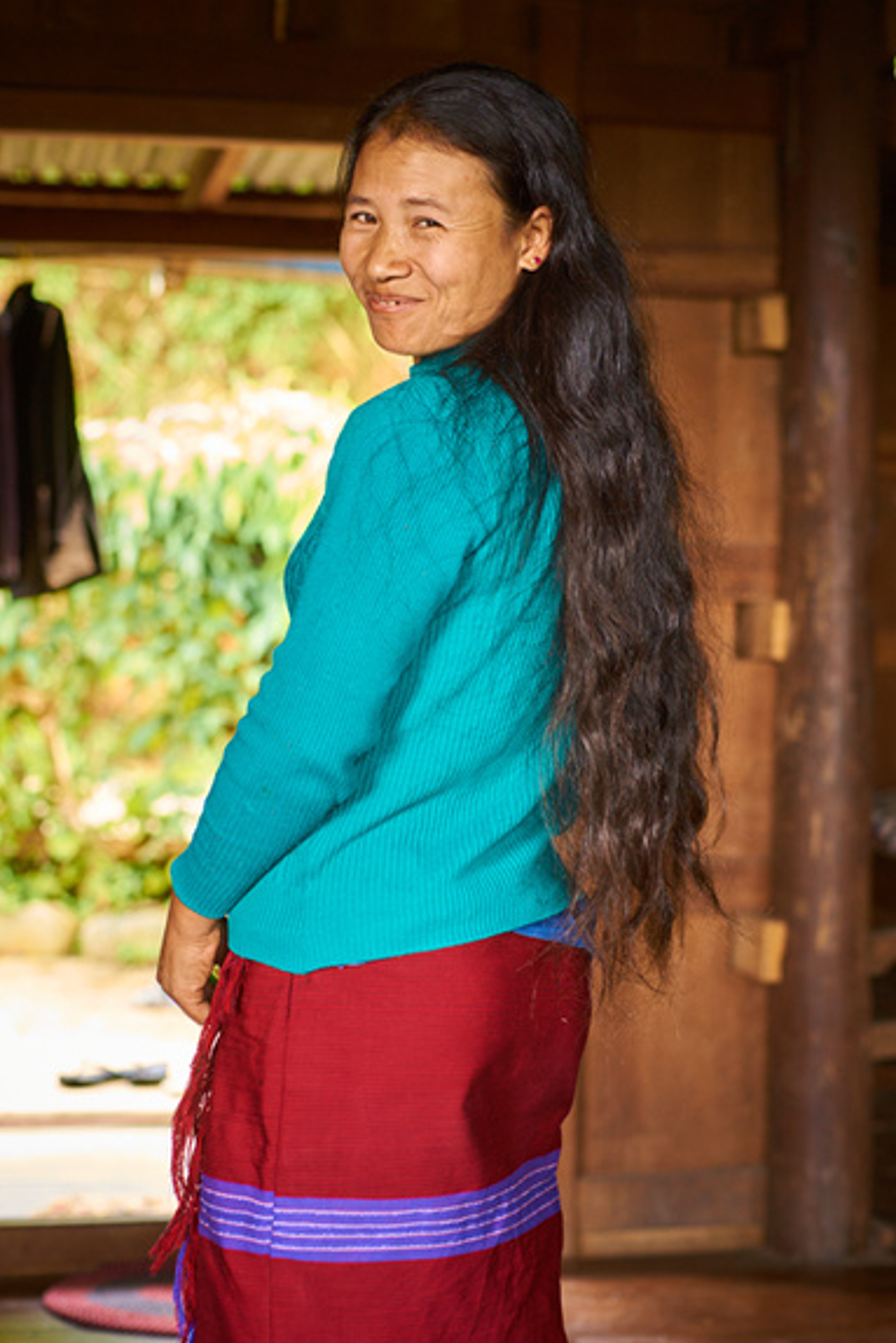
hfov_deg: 22.3
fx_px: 2276
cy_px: 686
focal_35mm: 61
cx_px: 499
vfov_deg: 32.9
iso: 400
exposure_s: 1/60
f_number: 2.8
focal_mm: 50
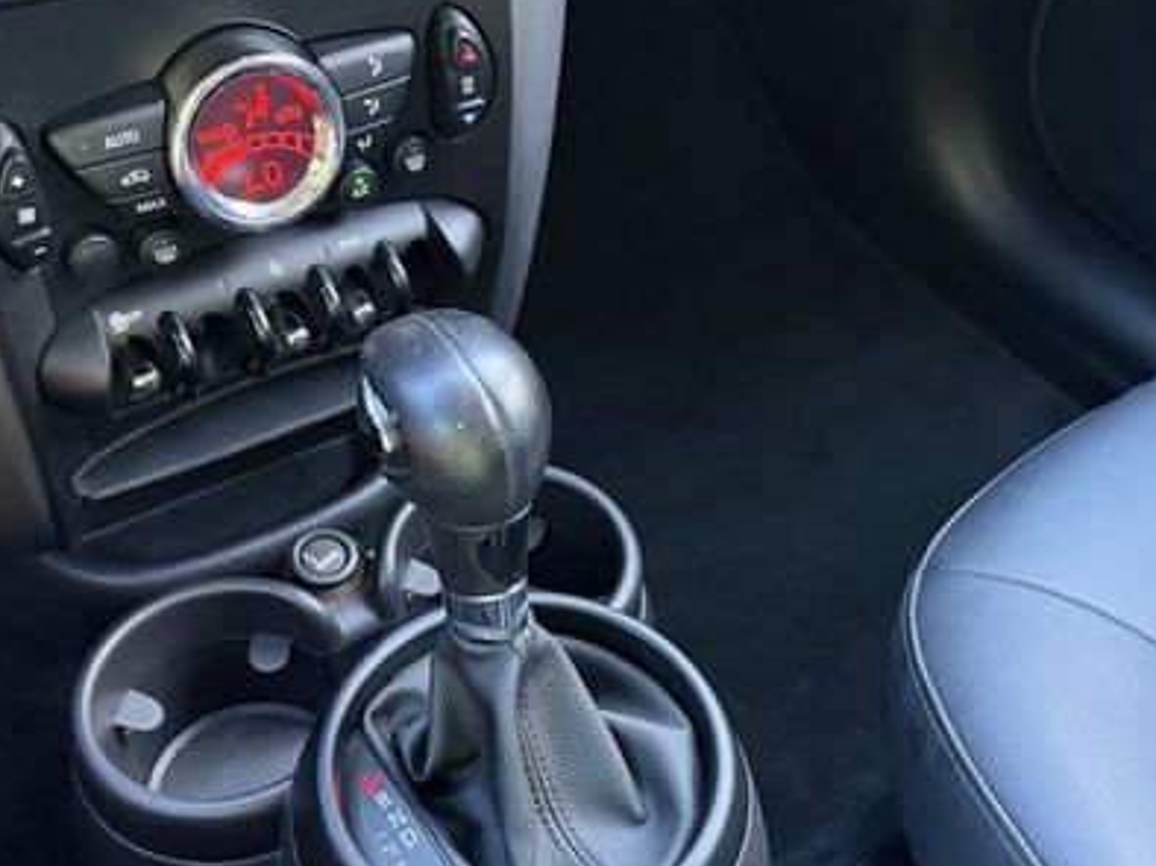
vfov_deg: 36.3
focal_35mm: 39
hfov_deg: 47.7
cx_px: 669
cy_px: 593
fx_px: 1302
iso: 800
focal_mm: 6.76
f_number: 1.78
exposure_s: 1/60
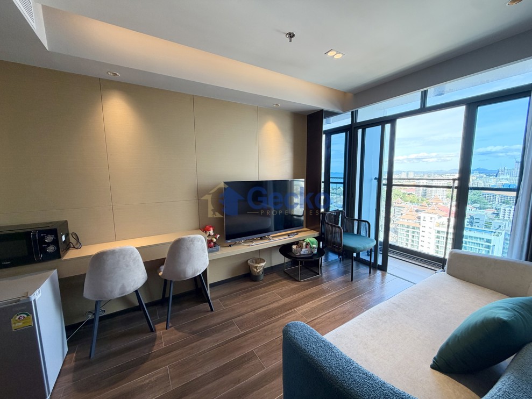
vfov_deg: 85.7
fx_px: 215
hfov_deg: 102.1
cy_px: 200
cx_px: 266
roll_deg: +1.0
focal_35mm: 14
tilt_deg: -6.7
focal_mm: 2.22
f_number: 2.2
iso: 80
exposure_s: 1/100
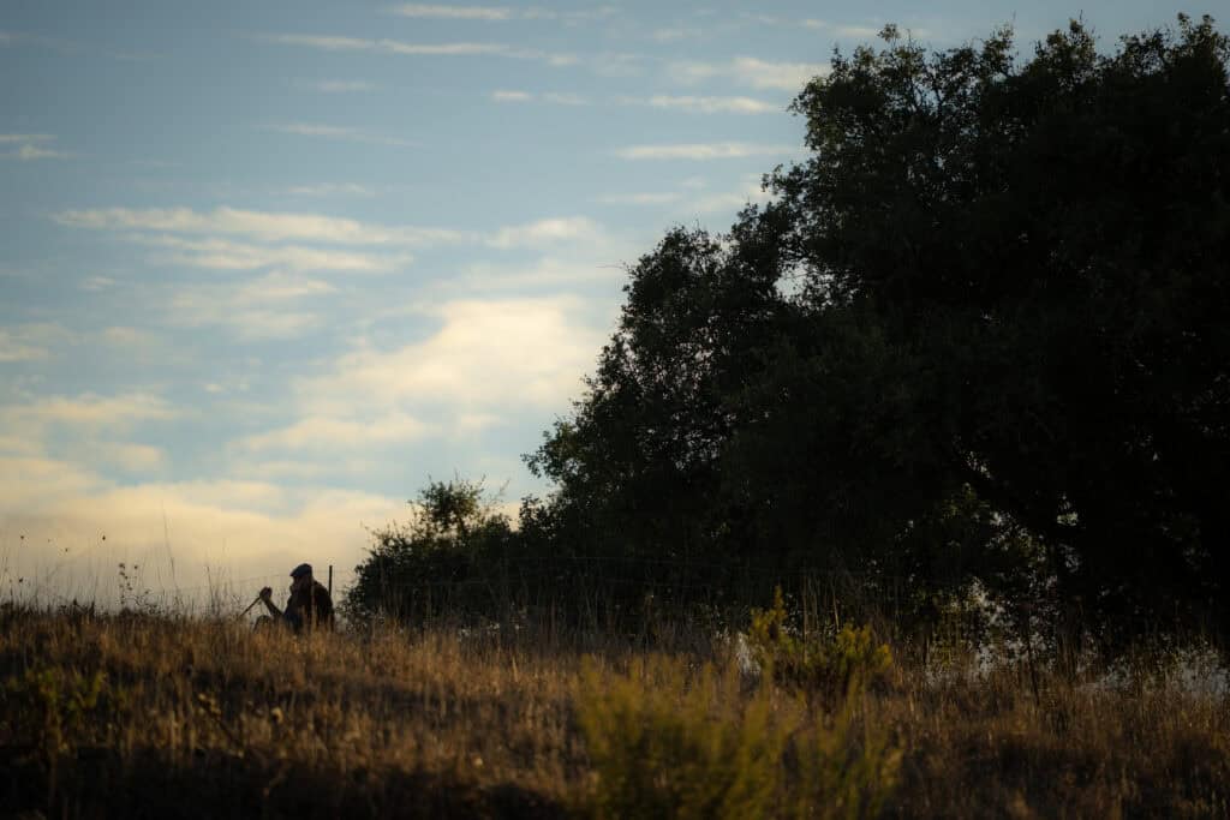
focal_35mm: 180
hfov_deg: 11.4
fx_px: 6150
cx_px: 615
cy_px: 410
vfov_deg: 7.6
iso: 125
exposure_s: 1/1250
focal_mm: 180
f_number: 2.8
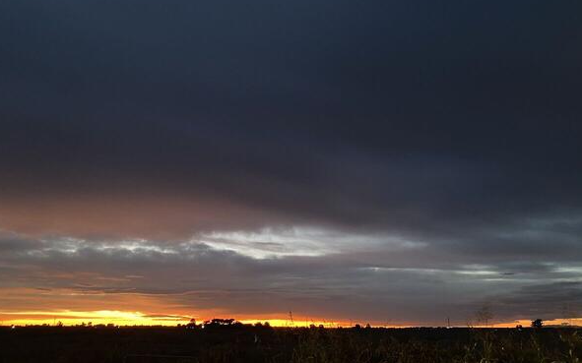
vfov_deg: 44.5
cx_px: 290
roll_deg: -0.7
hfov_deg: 66.5
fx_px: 444
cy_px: 178
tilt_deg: +18.5
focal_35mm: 28
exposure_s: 1/28
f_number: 1.8
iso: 1000
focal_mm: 4.25
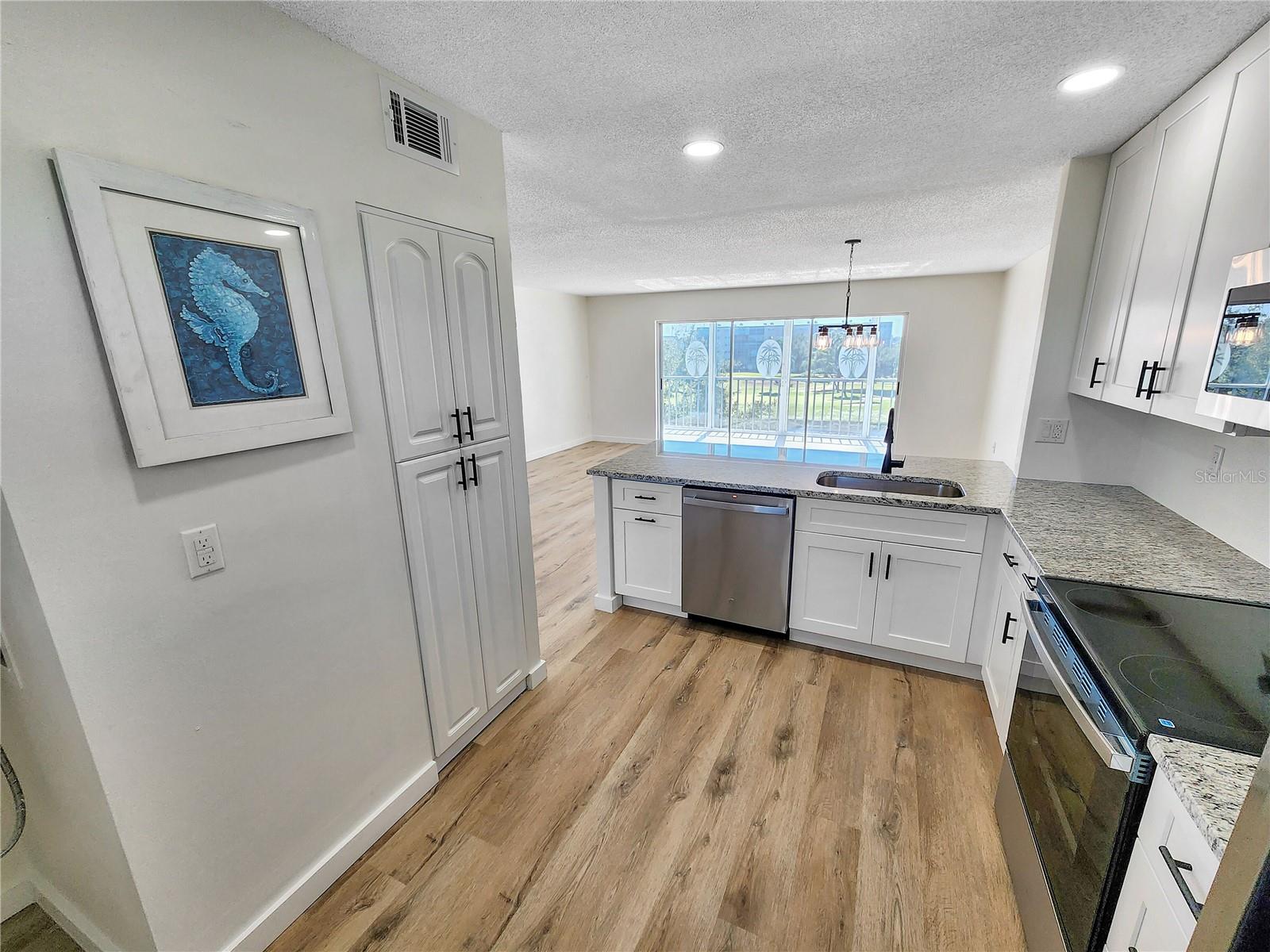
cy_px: 476
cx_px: 635
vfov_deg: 89.9
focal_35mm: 13
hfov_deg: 106.2
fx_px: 477
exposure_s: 1/120
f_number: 2.2
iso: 64
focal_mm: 2.2
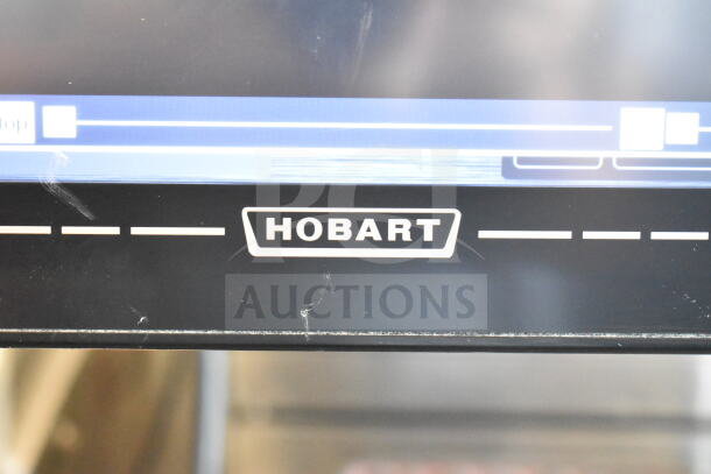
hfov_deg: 28.1
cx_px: 356
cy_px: 237
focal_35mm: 72
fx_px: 1422
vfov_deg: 18.9
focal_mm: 48
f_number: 5.3
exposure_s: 1/80
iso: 12800
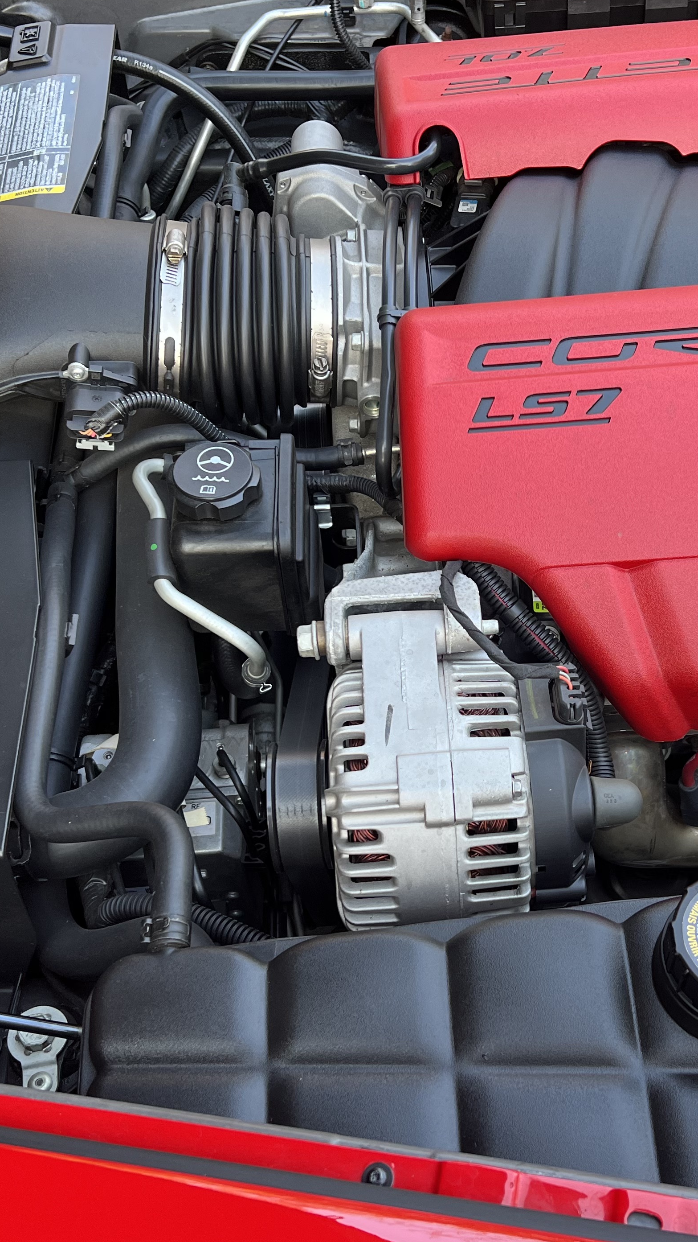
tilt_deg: -53.4
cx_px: 495
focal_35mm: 41
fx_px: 1349
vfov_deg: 49.4
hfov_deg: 28.7
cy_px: 641
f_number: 1.5
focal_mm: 5.7
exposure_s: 1/121
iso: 80
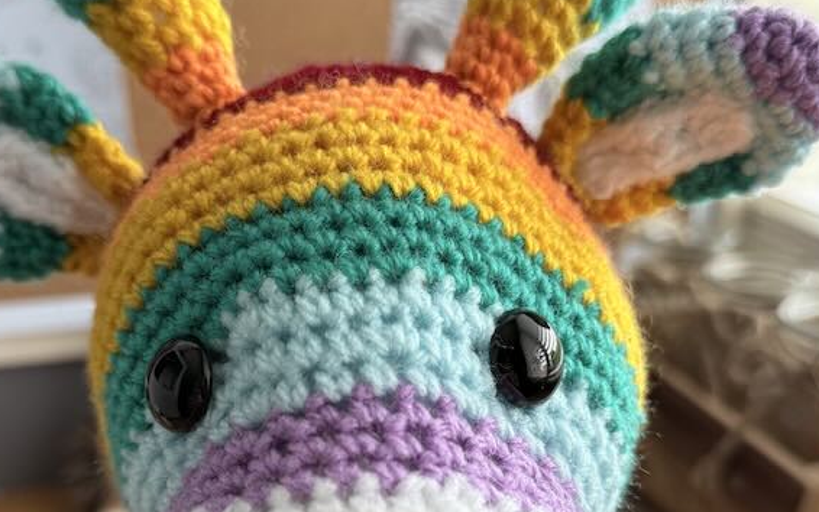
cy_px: 408
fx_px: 1027
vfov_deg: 27.5
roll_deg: -1.0
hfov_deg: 43.4
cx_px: 375
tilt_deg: -24.0
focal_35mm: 46
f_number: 1.78
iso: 200
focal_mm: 6.76
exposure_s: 1/121
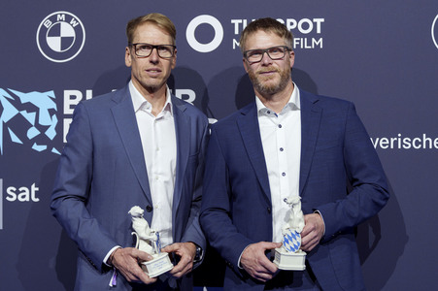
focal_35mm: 70
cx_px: 219
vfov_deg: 19.4
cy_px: 146
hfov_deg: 28.9
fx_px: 851
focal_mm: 70
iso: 800
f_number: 2.8
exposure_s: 1/500
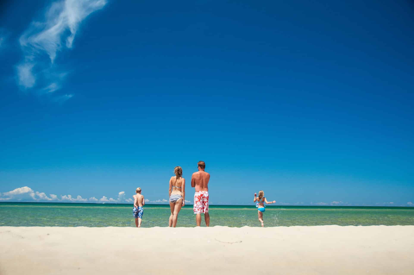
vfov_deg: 39.9
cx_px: 207
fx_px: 379
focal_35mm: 33
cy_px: 138
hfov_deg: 57.3
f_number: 3.8
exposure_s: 1/800
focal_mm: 22
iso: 200
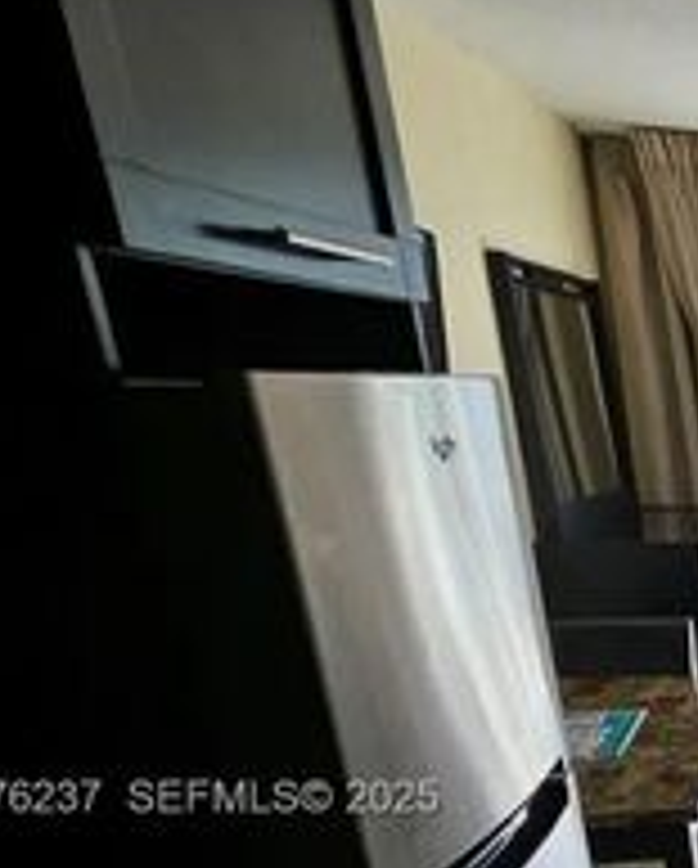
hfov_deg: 20.8
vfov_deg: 40.1
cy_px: 801
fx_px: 1082
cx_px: 1319
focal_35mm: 42
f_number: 2.2
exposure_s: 1/60
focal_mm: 1.74
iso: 32
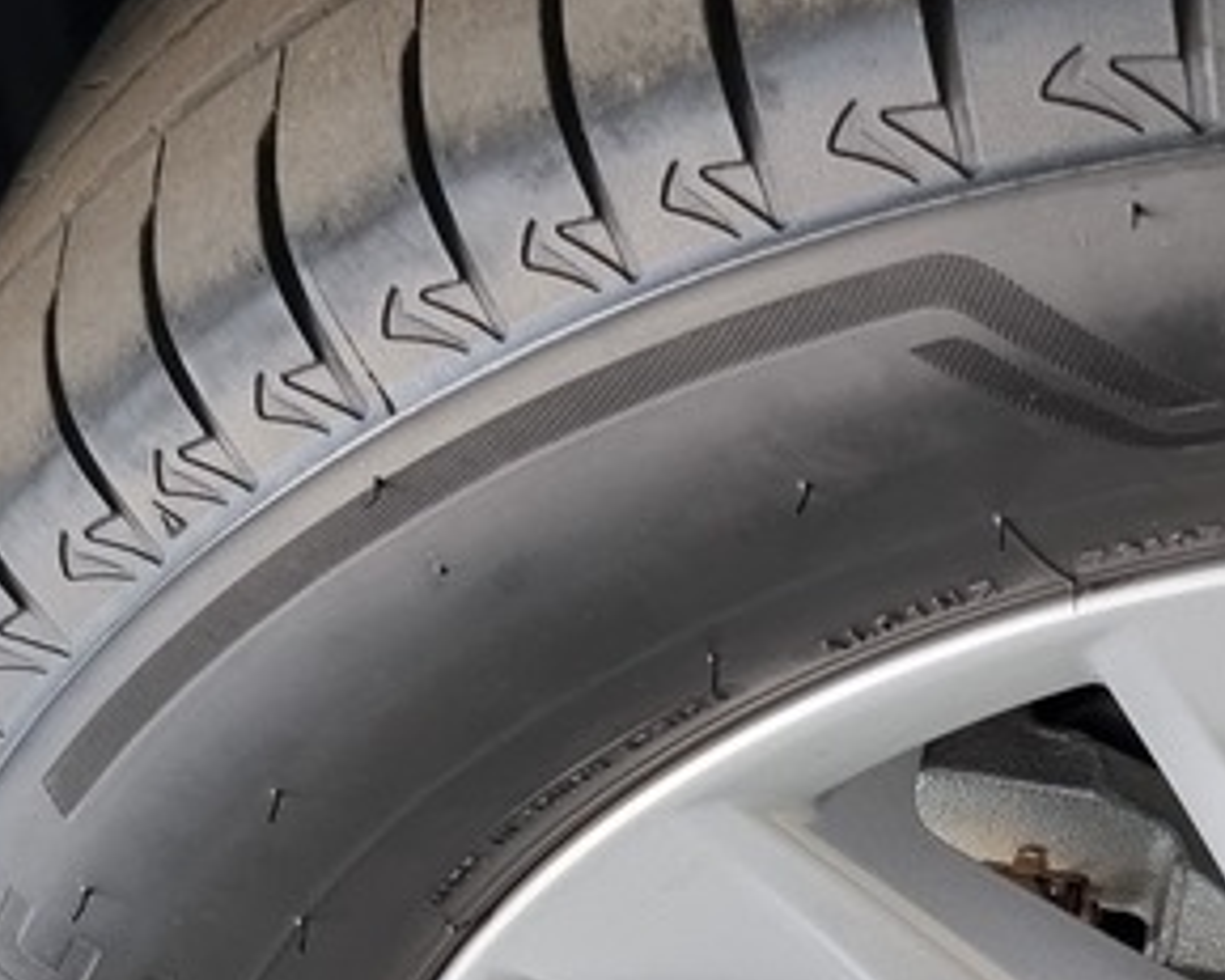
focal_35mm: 90
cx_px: 1454
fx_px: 3262
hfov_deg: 20.0
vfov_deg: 16.9
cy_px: 857
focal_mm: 5.4
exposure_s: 1/100
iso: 160
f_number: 1.8
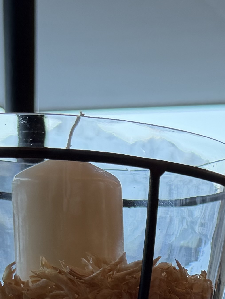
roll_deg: -0.9
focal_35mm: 101
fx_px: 875
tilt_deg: -7.5
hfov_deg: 14.2
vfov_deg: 17.5
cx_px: 271
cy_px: 451
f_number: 1.78
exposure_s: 1/183
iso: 125
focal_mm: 6.76
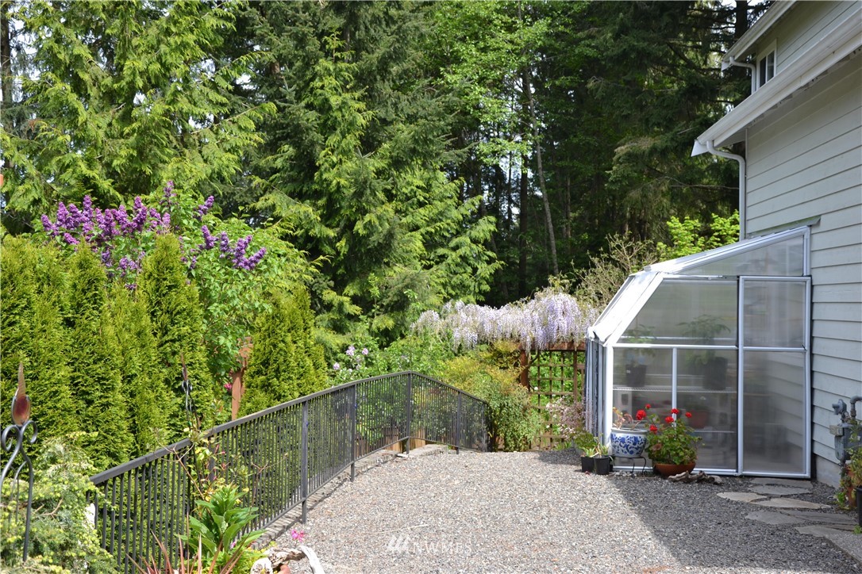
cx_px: 431
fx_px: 1149
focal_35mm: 48
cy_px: 287
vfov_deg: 28.1
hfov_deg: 41.1
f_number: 5.6
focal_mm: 32
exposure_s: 1/125
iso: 100
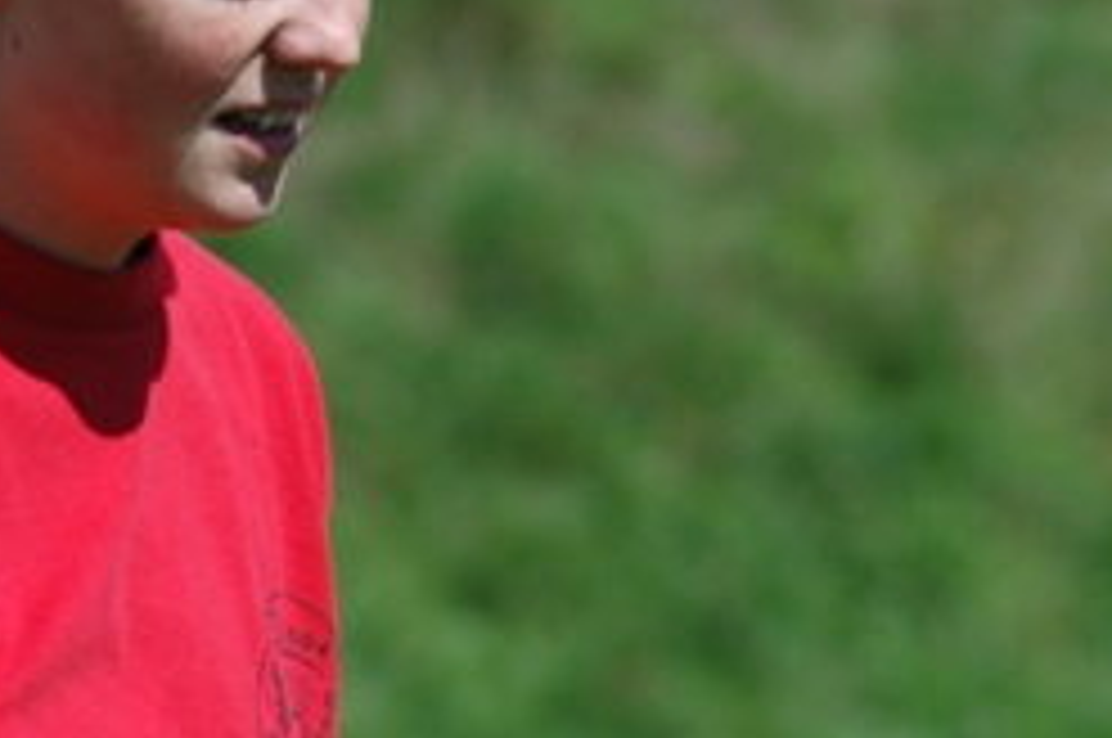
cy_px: 81
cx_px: 108
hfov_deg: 2.7
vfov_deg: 1.8
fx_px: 23969
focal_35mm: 777
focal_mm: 200
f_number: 7.1
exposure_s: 1/800
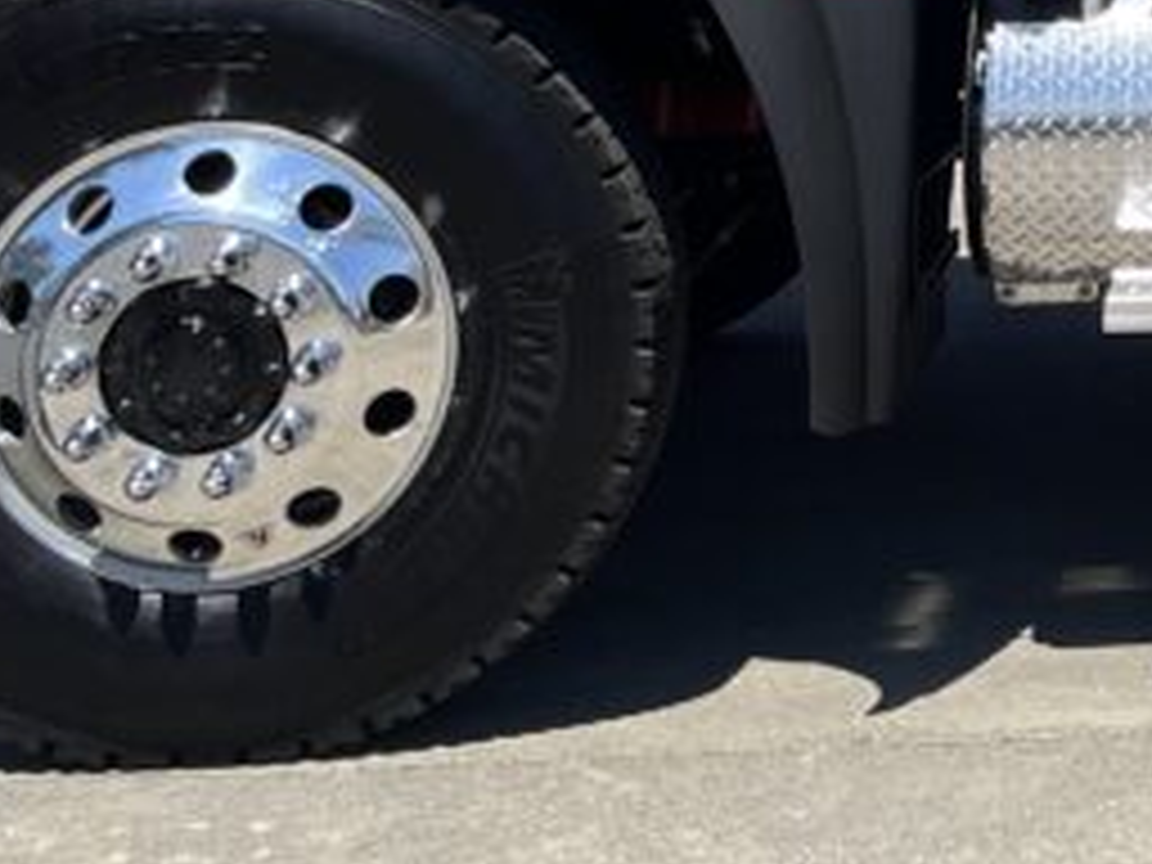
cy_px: -567
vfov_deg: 13.2
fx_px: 3461
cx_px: 2034
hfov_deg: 16.1
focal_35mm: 104
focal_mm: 5.1
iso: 50
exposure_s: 1/2825
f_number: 1.6
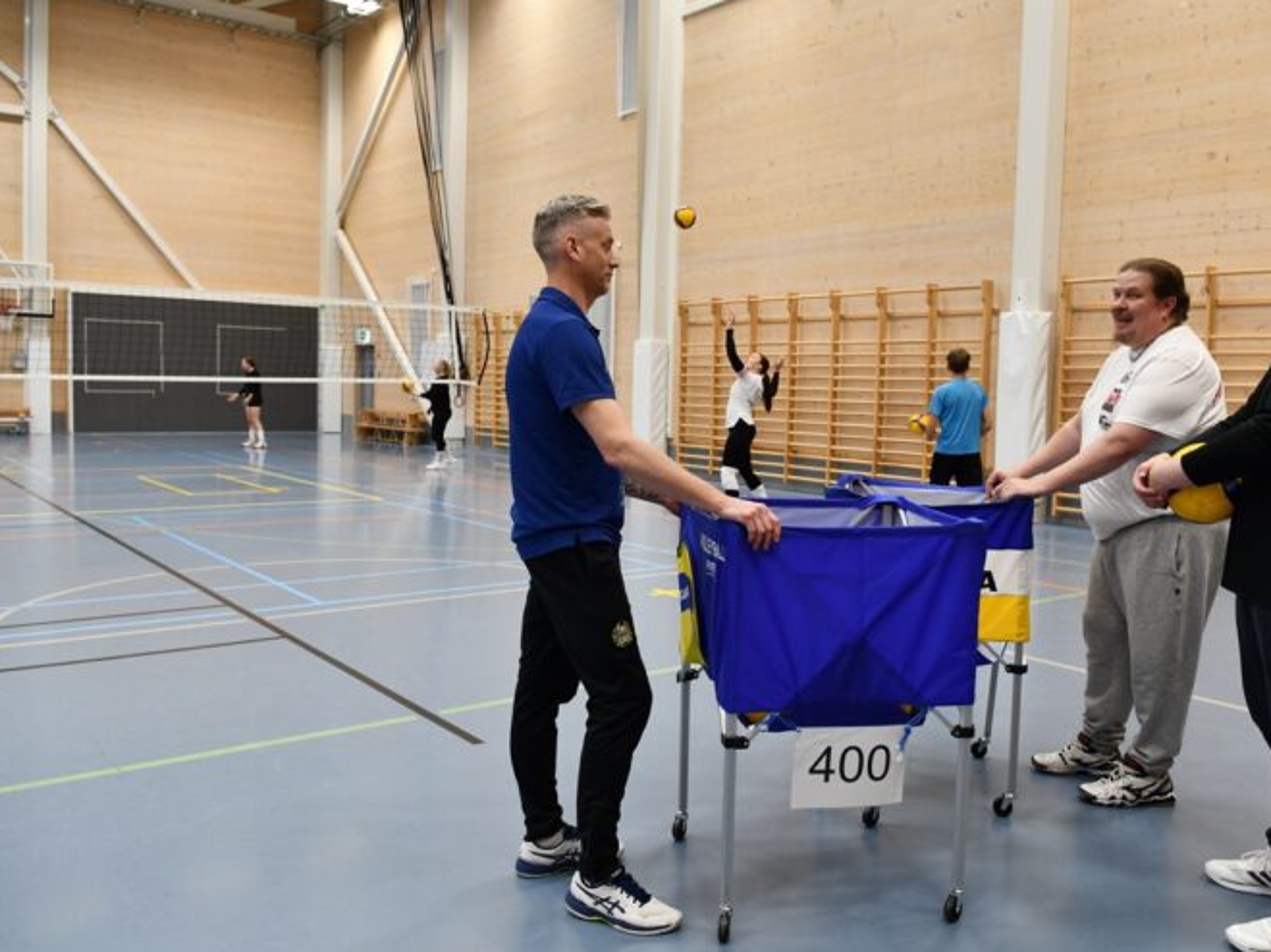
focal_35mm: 28
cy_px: 478
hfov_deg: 63.2
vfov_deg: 49.7
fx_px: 1028
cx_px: 719
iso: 640
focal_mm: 17
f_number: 4.5
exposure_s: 1/80
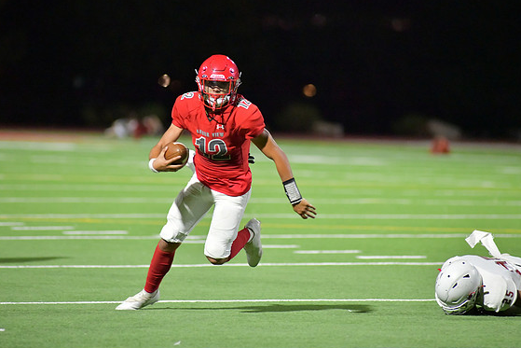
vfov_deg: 4.4
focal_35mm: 311
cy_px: 176
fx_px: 4502
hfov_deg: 6.6
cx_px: 256
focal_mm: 300
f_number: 4
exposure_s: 1/1250
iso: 10000
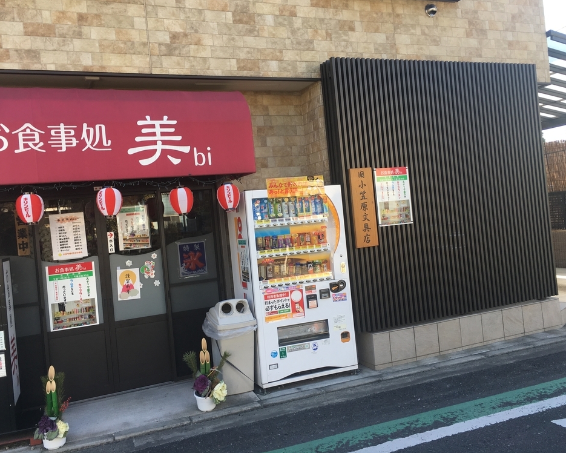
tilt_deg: +0.7
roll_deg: +6.4
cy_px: 221
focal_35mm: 31
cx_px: 273
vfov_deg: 47.1
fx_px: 519
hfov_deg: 57.2
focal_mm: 4.15
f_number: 2.2
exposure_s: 1/197
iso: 25
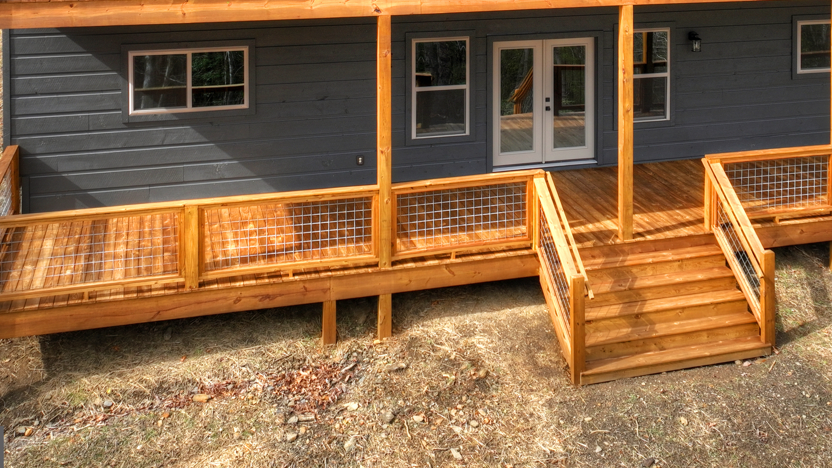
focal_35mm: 45
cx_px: 559
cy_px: -57
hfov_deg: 44.8
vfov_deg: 24.6
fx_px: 993
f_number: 2.8
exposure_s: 1/2000
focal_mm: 12.3
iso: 130
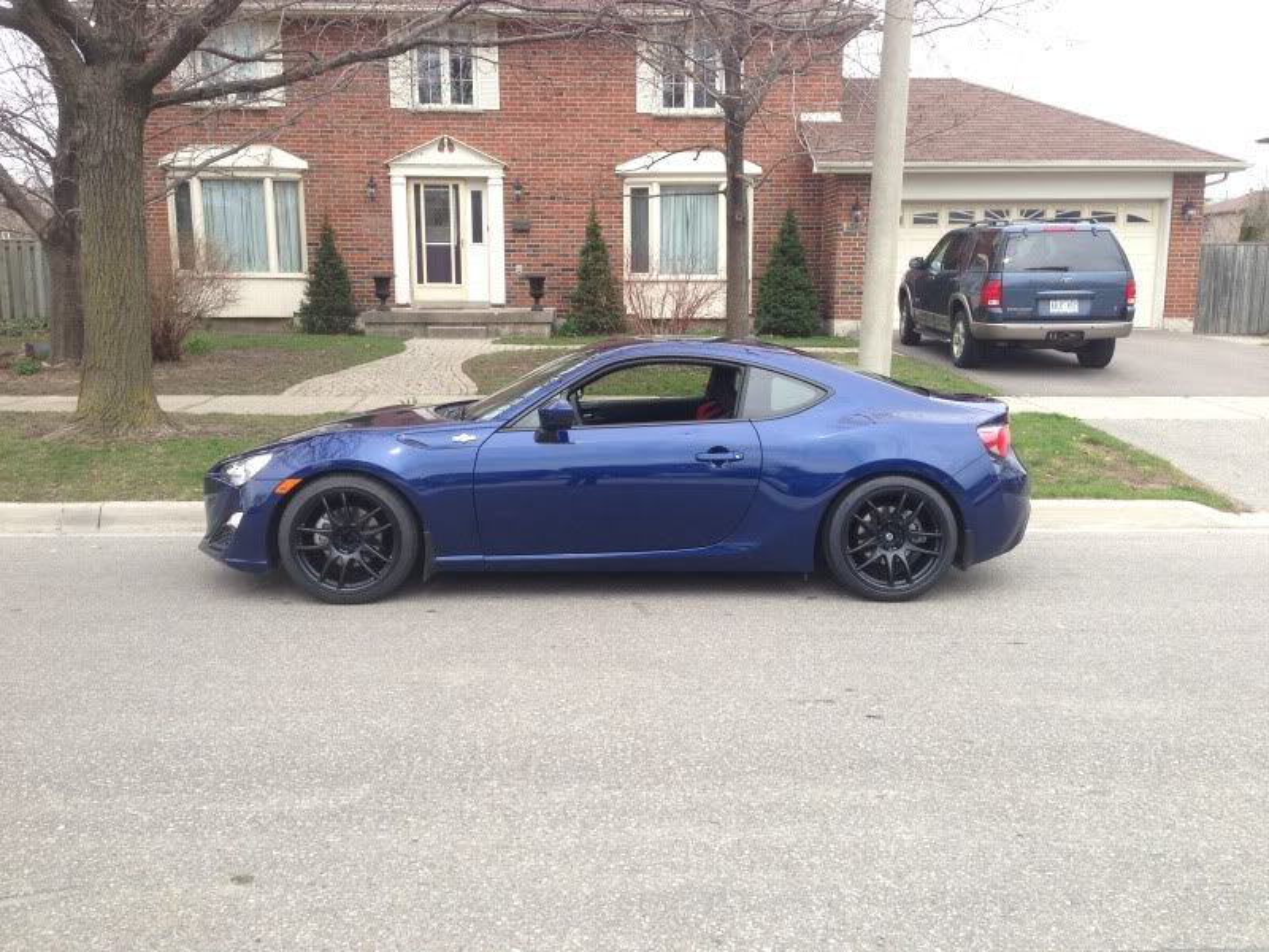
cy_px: 476
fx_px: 1210
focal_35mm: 33
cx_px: 634
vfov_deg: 42.9
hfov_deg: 55.4
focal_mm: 4.1
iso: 50
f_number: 2.4
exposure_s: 1/448
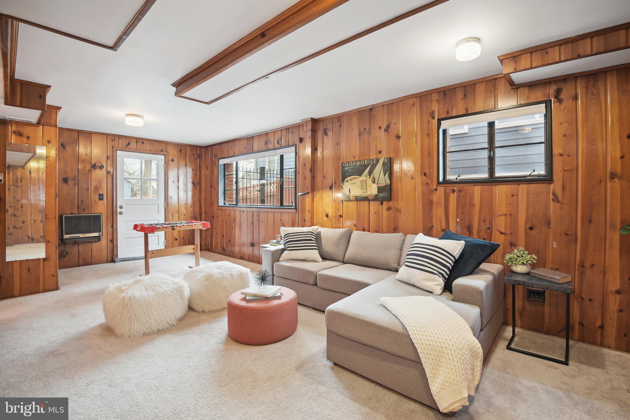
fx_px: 280
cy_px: 210
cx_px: 315
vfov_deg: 73.7
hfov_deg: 96.7
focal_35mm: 16
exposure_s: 1/2.5
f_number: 8
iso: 400
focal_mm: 16
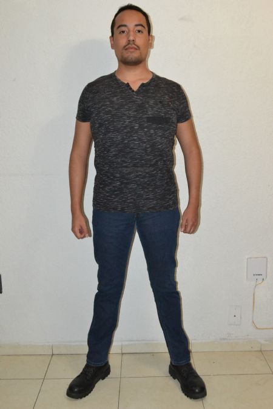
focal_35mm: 39
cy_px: 204
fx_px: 444
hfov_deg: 34.2
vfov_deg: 49.6
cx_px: 136
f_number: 8
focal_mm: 26
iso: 3200
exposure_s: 1/60
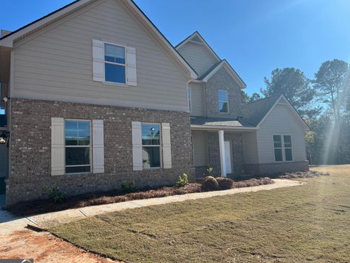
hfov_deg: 65.3
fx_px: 273
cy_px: 136
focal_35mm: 27
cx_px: 175
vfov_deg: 51.4
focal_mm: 5.7
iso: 50
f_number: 1.5
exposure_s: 1/3077
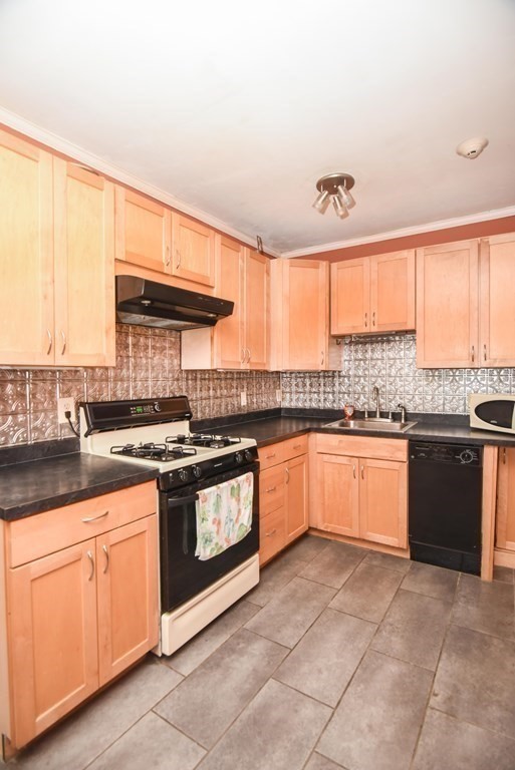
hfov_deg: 70.5
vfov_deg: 93.2
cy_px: 385
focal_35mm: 17
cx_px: 258
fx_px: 364
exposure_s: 1/200
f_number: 4.5
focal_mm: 17
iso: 1250
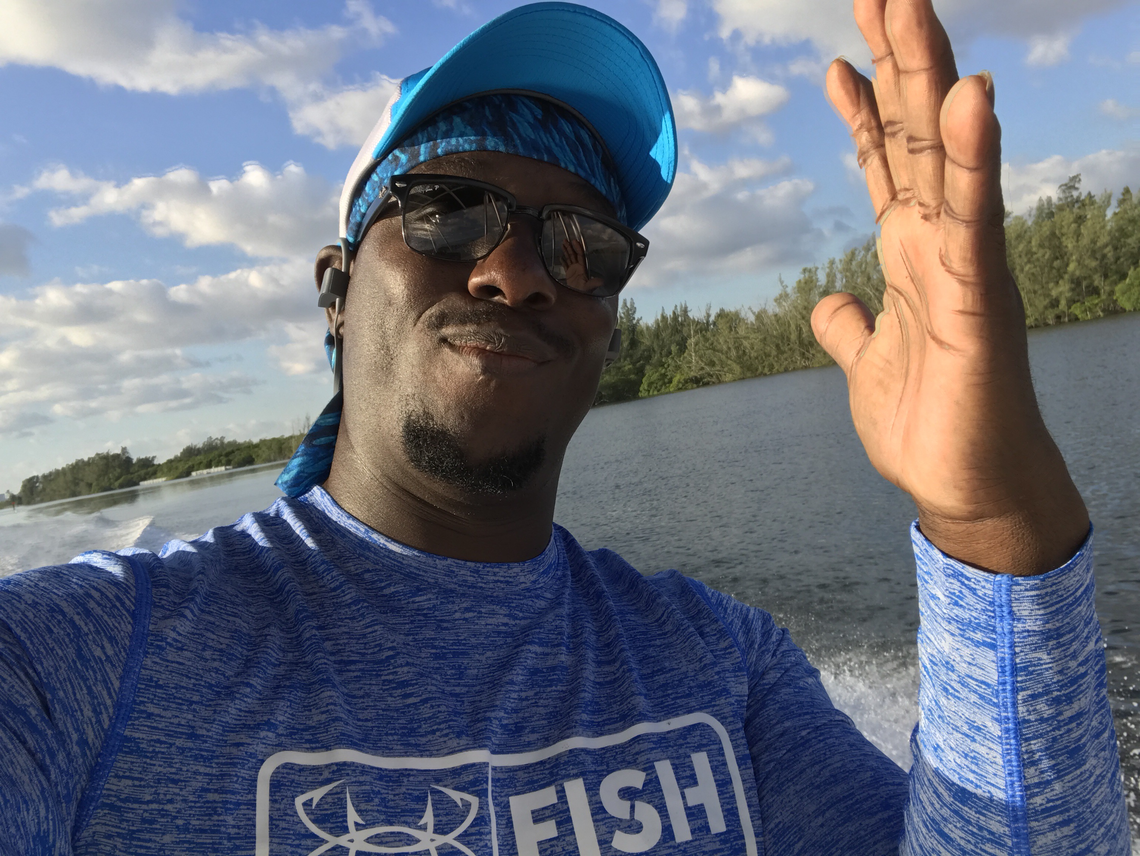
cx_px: 570
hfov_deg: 56.8
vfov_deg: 44.2
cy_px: 428
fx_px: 1055
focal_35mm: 32
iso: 25
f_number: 2.2
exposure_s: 1/566
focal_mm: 2.87
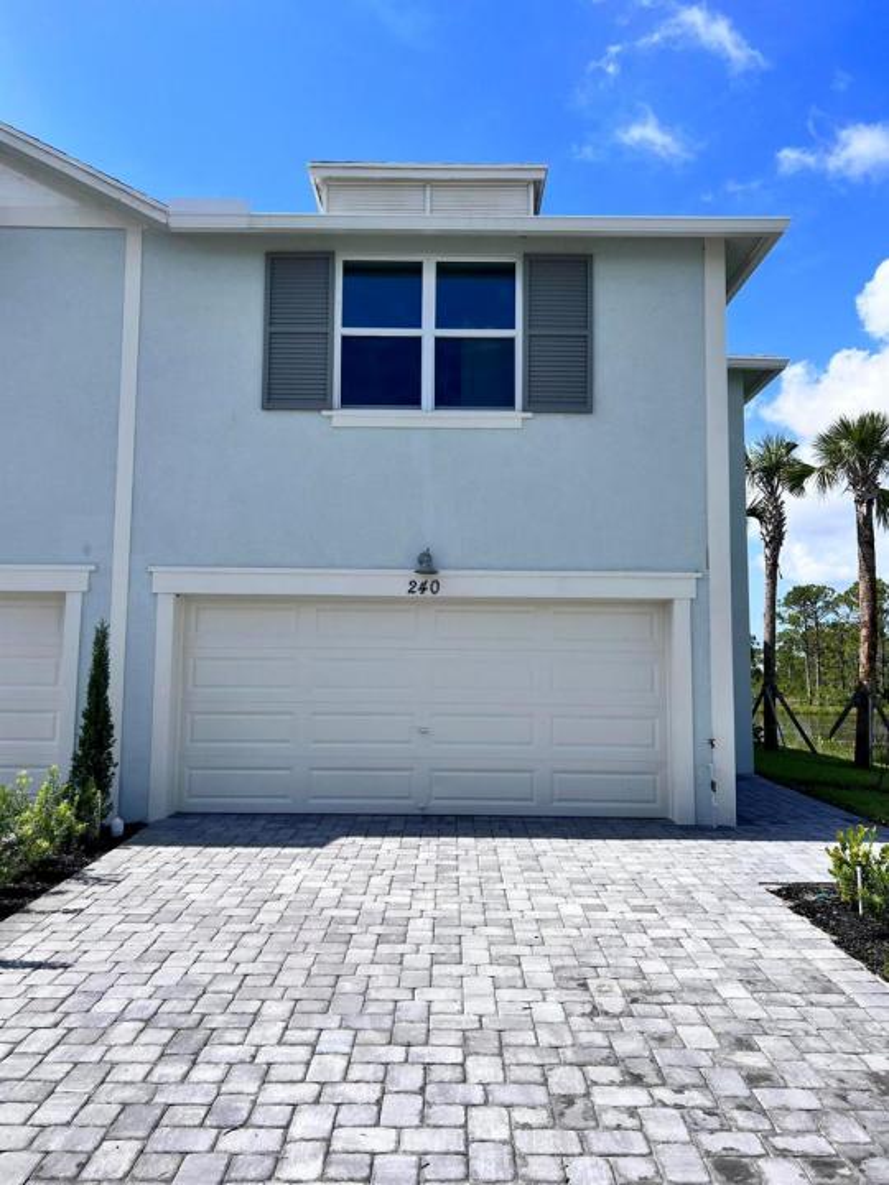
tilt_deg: +7.1
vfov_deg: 67.3
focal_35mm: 26
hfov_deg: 53.1
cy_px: 592
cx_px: 444
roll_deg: +0.2
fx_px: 890
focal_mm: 5.7
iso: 50
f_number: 1.5
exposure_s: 1/5076
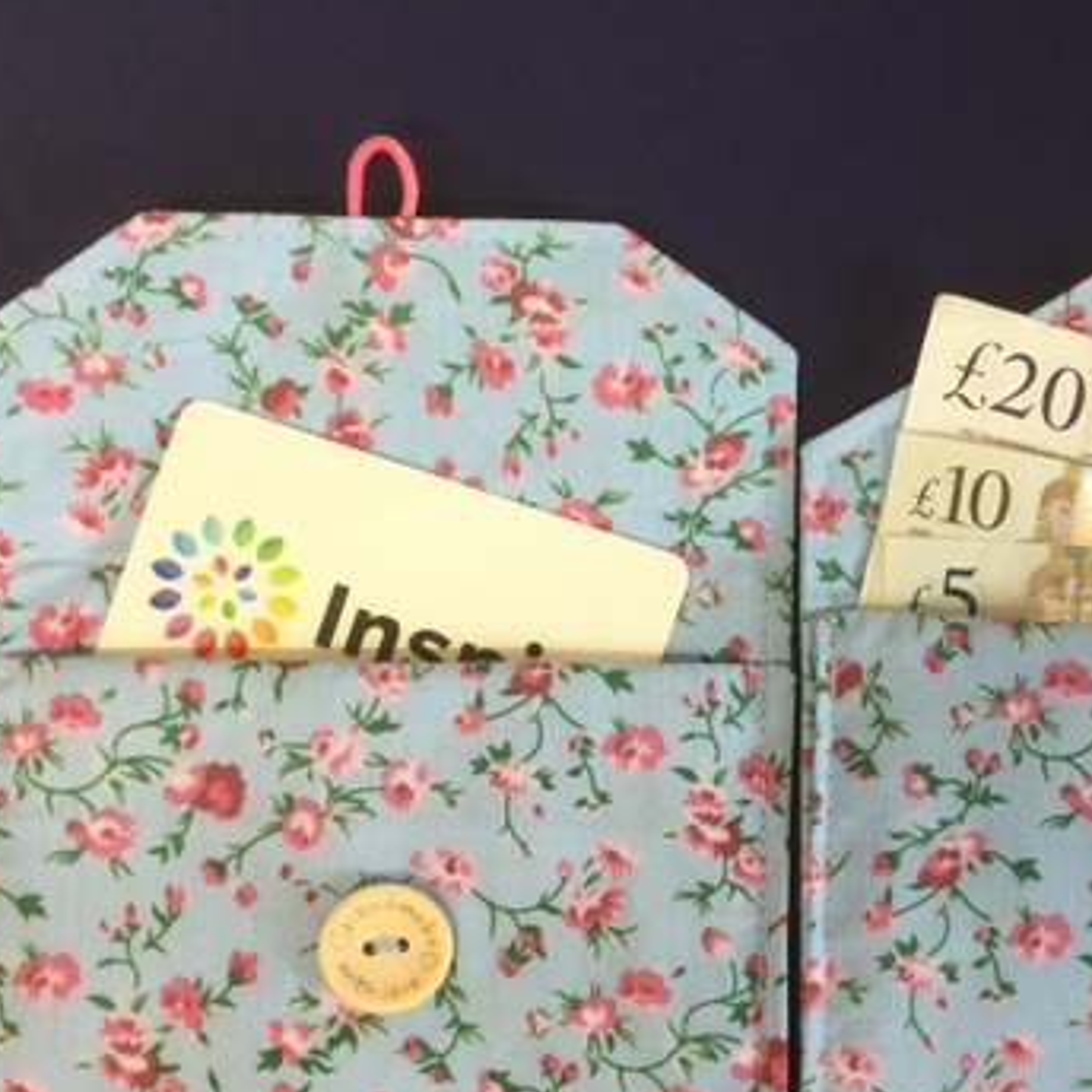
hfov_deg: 32.5
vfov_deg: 33.3
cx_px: 867
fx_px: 1820
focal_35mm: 51
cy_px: 673
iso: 64
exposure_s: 1/33
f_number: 2.4
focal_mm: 3.3
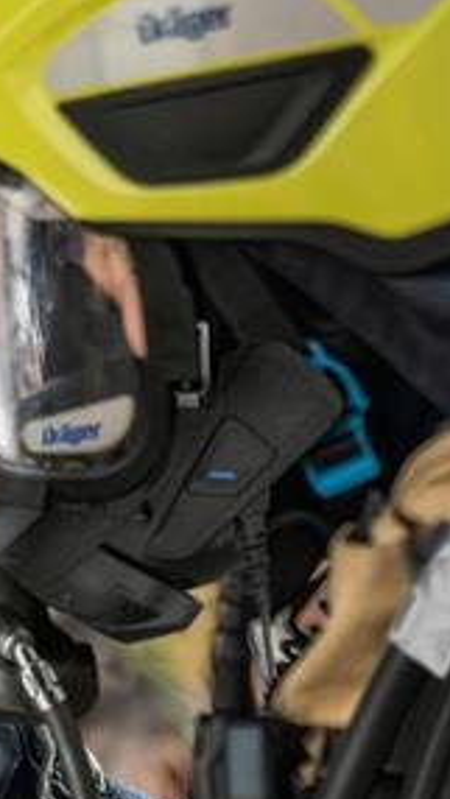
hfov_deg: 5.7
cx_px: -377
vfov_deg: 10.3
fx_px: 4431
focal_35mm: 209
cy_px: 161
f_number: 3.2
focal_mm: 57
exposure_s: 1/5000
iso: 400
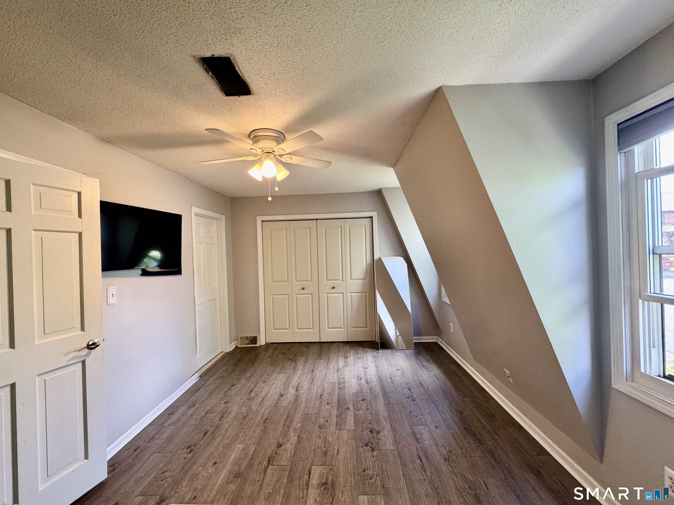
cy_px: 252
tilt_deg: -0.5
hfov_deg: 102.1
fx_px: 273
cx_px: 337
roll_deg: +1.8
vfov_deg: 85.7
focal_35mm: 14
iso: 200
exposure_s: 1/60
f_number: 2.2
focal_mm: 2.22
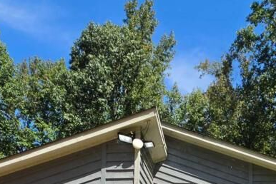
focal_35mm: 42
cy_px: 247
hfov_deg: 45.8
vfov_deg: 26.5
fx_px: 322
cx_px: 181
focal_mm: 2.2
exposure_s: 1/1525
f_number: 1.9
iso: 32
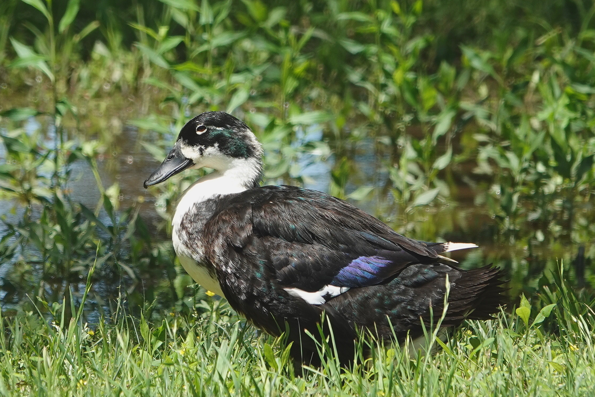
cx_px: 298
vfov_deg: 3.0
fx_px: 7569
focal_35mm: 458
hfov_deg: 4.5
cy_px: 198
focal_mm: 167.98
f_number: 4
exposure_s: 1/500
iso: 100
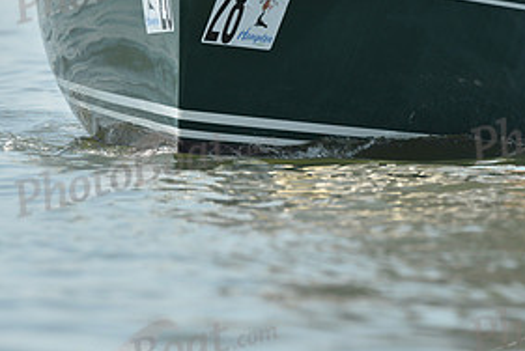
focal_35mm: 1237
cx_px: 376
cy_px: 46
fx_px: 18058
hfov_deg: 1.7
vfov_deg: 1.1
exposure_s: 1/1000
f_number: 7.1
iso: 320
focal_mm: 600
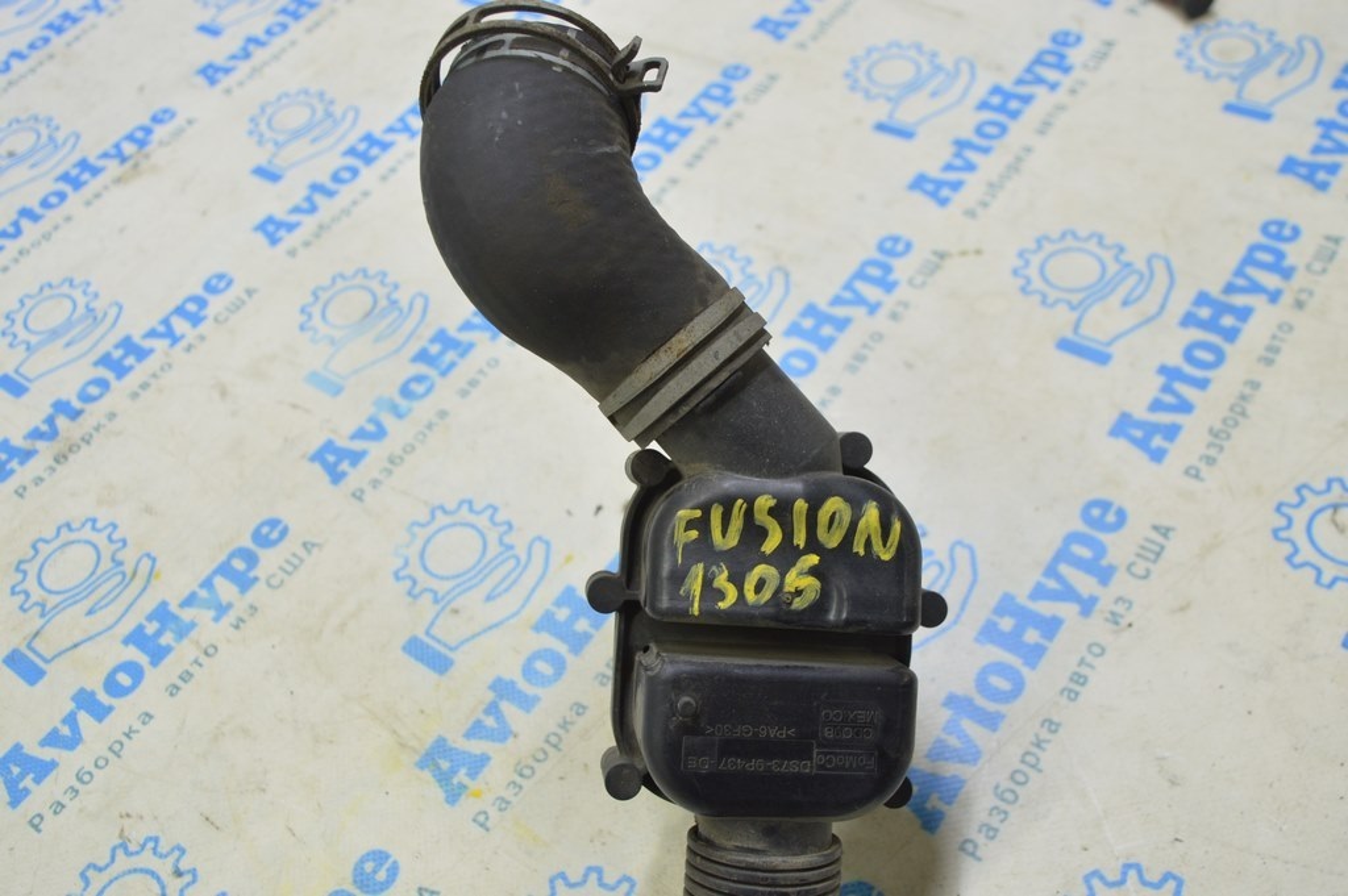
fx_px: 1347
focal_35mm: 36
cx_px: 674
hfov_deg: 53.2
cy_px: 448
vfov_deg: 36.8
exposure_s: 1/20
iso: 400
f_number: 5.6
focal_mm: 24
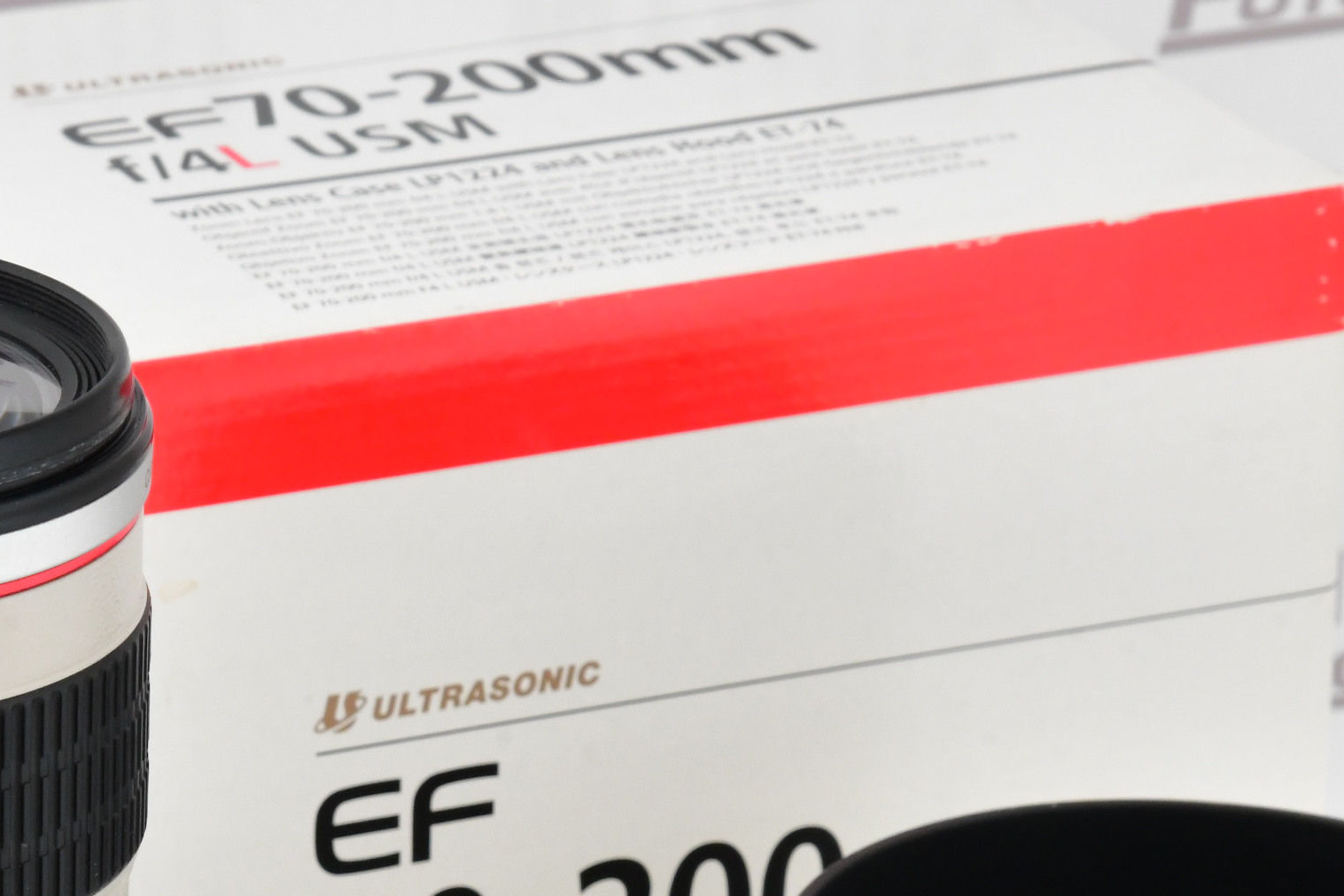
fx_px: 8734
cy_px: 923
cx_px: 353
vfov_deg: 5.9
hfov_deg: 8.8
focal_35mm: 234
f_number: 14
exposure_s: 1/125
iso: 1600
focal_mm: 86
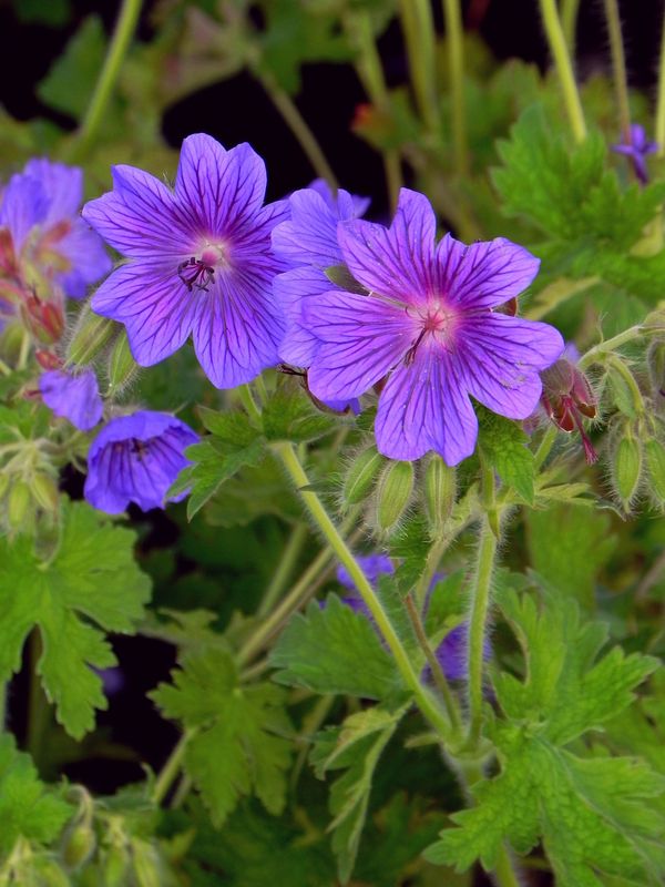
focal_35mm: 212
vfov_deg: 9.3
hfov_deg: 7.0
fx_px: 5430
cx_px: 332
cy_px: 444
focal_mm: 37.7
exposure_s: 1/320
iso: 160
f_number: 5
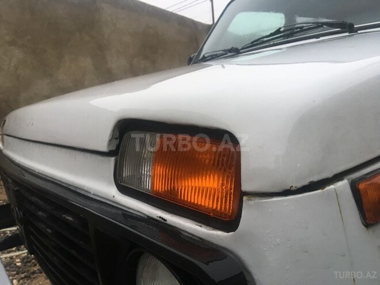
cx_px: 190
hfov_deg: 61.7
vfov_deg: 48.2
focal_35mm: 29
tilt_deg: -6.4
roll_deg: +2.6
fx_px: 318
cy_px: 142
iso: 40
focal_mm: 4.15
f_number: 2.2
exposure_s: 1/33
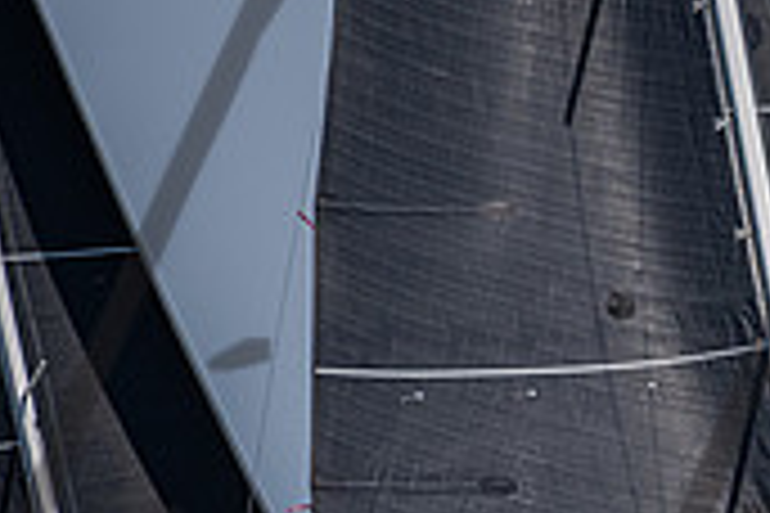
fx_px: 29065
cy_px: 524
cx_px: 977
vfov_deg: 1.0
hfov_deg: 1.5
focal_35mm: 1359
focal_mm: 400
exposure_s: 1/2000
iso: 400
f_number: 8
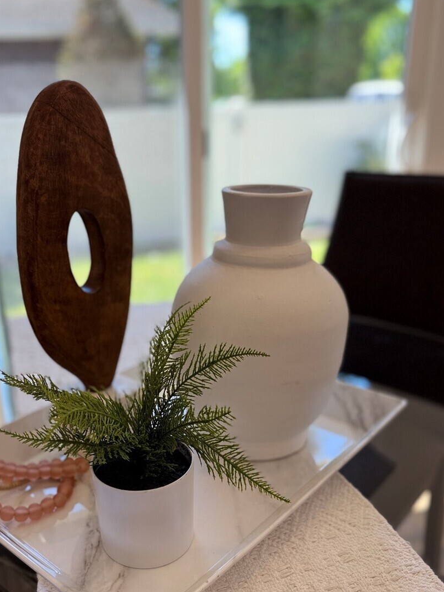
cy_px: 357
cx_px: 170
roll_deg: +3.1
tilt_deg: -23.4
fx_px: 547
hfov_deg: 43.9
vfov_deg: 56.4
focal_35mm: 32
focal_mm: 6.76
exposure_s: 1/165
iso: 80
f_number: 1.78
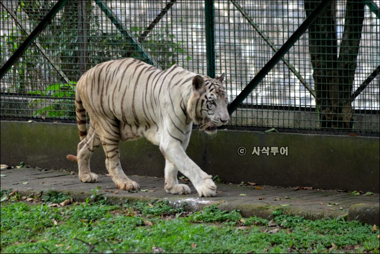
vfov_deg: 4.6
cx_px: 190
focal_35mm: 300
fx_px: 3168
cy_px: 127
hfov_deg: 6.9
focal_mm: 300
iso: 1800
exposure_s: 1/320
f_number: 5.6
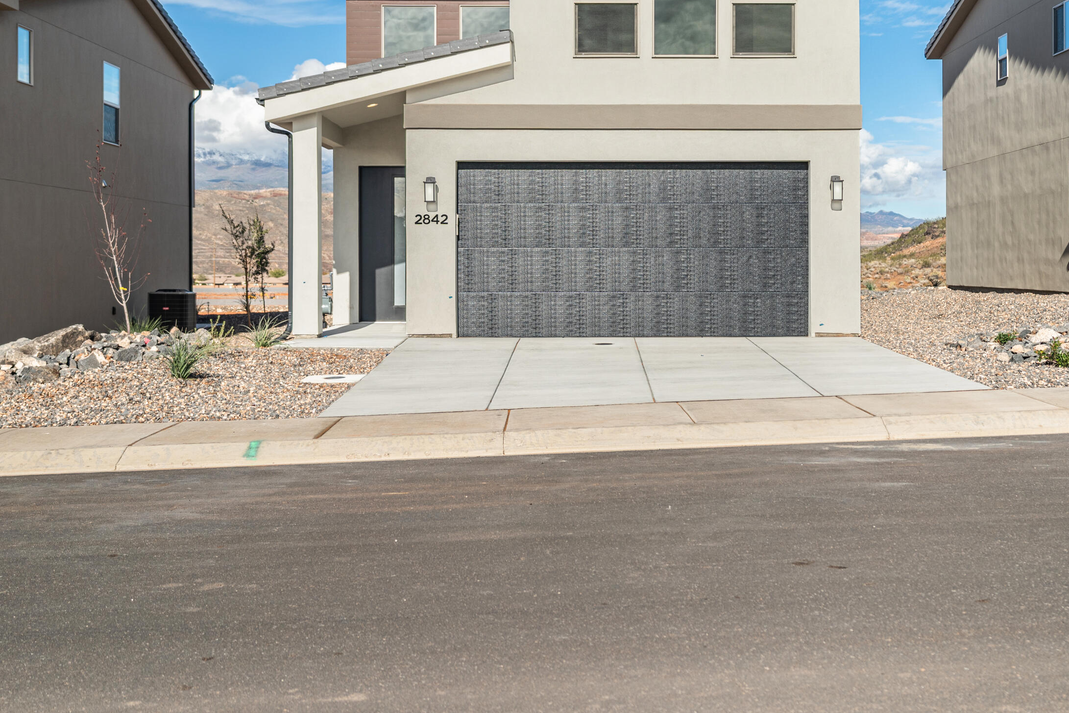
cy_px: 251
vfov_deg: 30.3
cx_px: 606
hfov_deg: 44.4
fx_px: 1307
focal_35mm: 44
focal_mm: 32
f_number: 2.8
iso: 100
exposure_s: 1/40
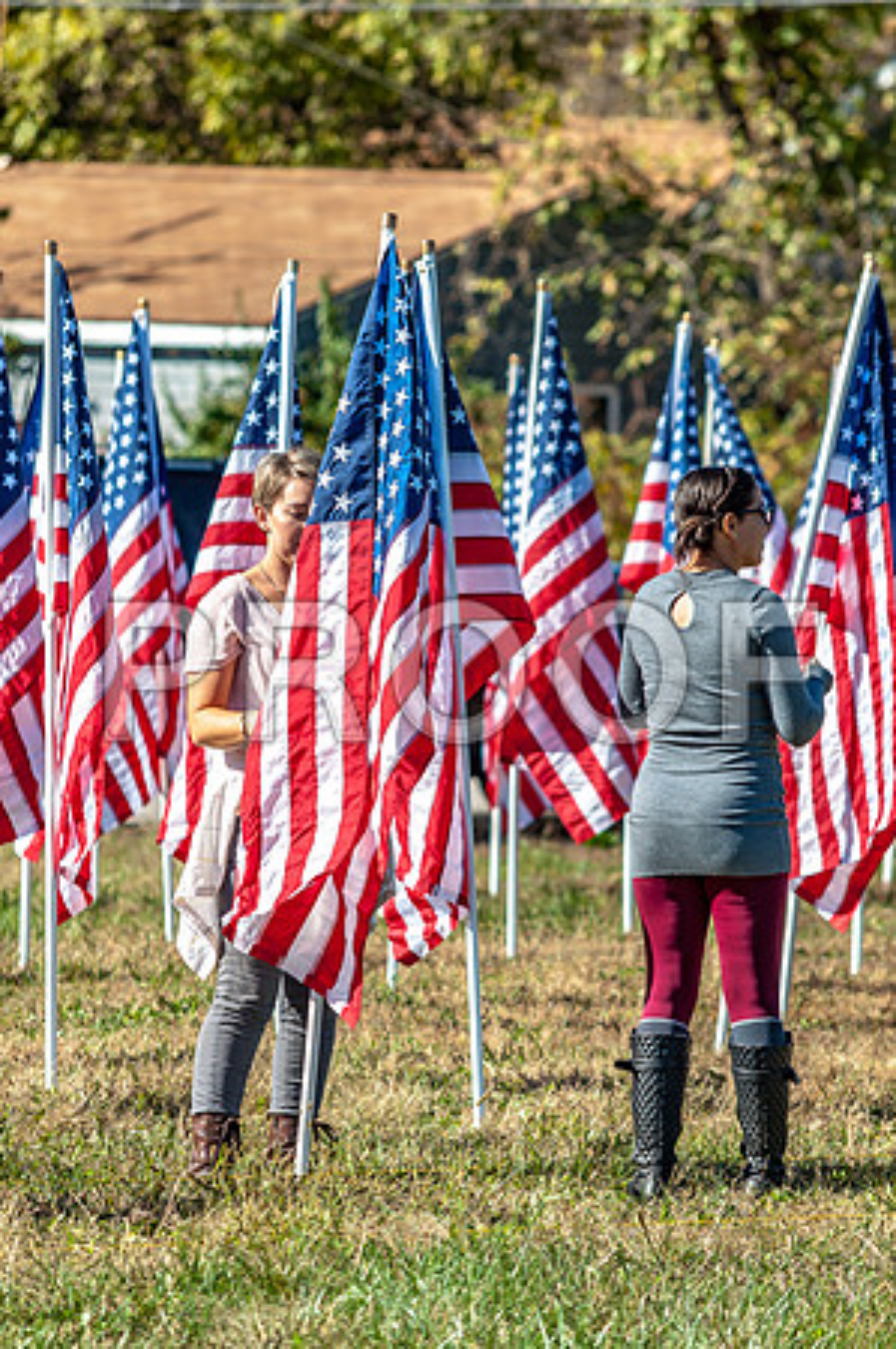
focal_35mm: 315
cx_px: 448
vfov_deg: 6.5
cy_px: 674
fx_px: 11786
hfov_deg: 4.4
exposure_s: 1/640
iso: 160
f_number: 6.3
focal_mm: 210
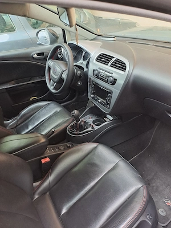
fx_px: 165
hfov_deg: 54.9
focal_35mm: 25
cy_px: 114
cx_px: 86
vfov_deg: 69.4
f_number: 1.8
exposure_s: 1/50
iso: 80
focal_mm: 4.65
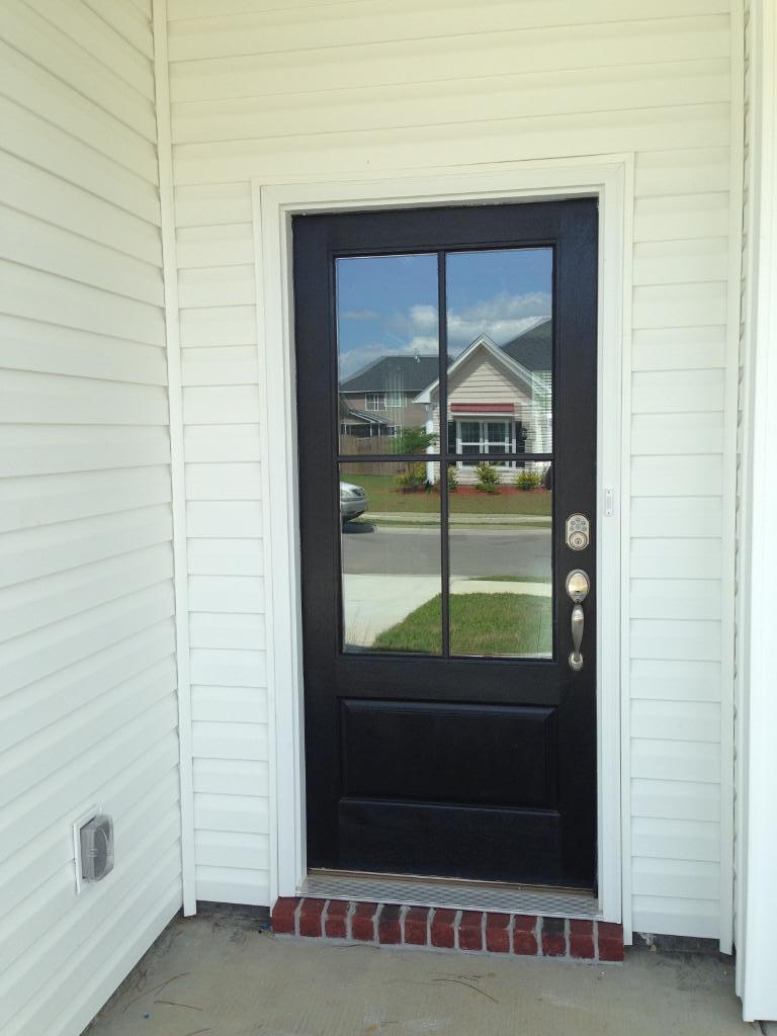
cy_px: 518
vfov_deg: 55.4
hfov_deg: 42.9
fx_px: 988
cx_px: 388
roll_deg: +0.4
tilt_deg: -4.3
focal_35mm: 33
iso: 50
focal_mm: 4.12
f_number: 2.4
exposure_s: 1/384
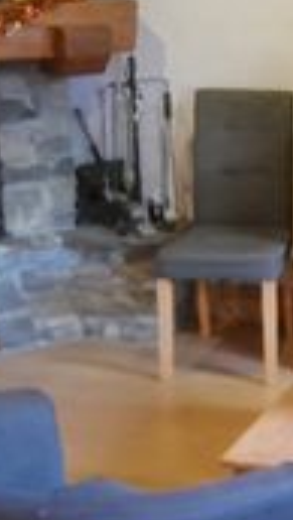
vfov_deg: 21.5
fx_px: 1365
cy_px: 184
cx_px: 381
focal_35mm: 99
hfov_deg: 11.9
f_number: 1.8
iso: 400
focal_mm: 4
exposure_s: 1/25
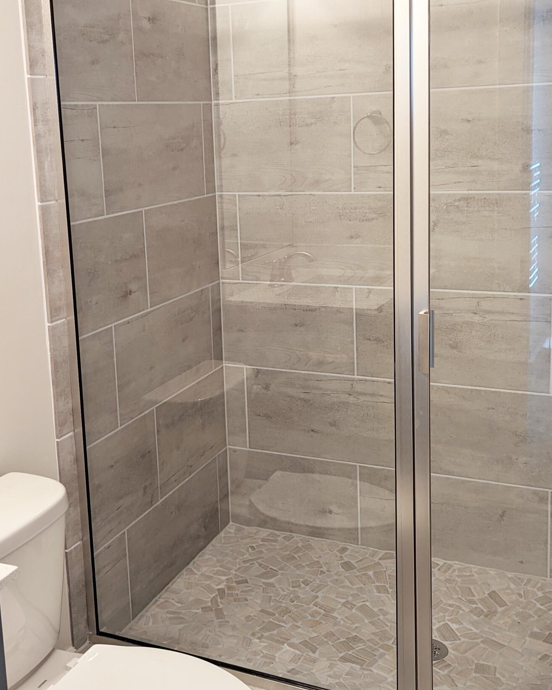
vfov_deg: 42.7
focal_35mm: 43
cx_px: 244
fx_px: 878
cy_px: 284
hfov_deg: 34.9
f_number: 1.85
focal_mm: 6.81
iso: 52
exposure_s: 1/24
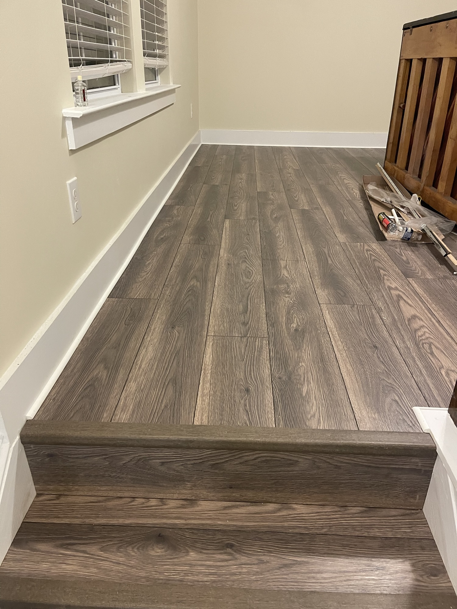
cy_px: 304
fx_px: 440
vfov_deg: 69.4
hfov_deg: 54.9
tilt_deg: -27.1
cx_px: 228
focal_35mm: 25
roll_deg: -0.2
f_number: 1.6
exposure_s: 1/40
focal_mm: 5.1
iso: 400
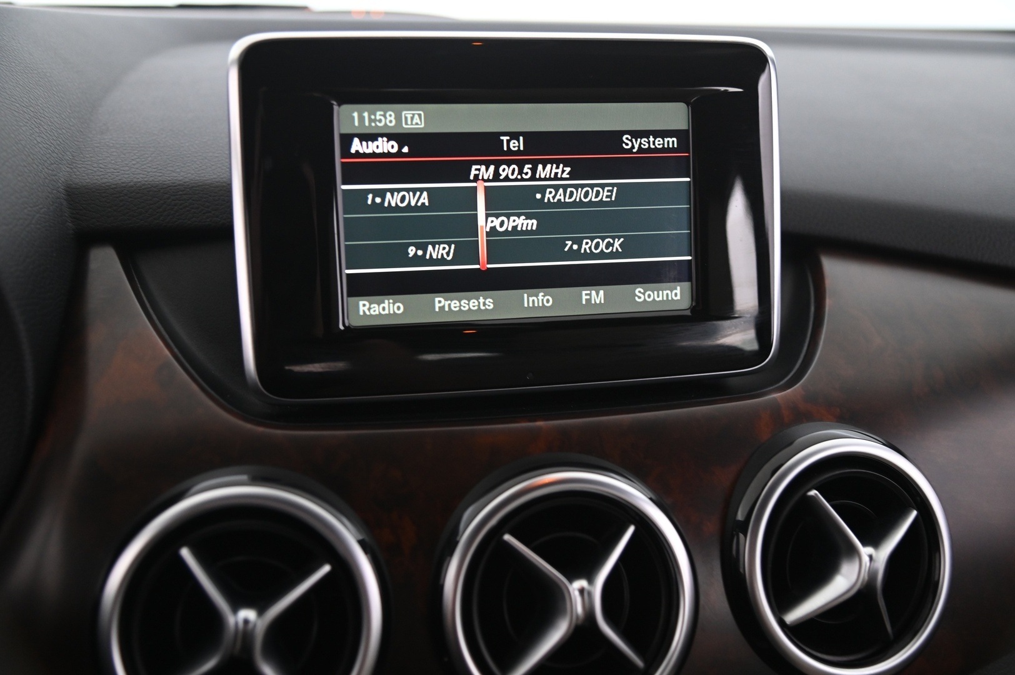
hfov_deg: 44.5
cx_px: 508
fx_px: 1240
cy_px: 338
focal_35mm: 44
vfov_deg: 30.5
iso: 2000
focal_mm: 44
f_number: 4
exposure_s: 1/20
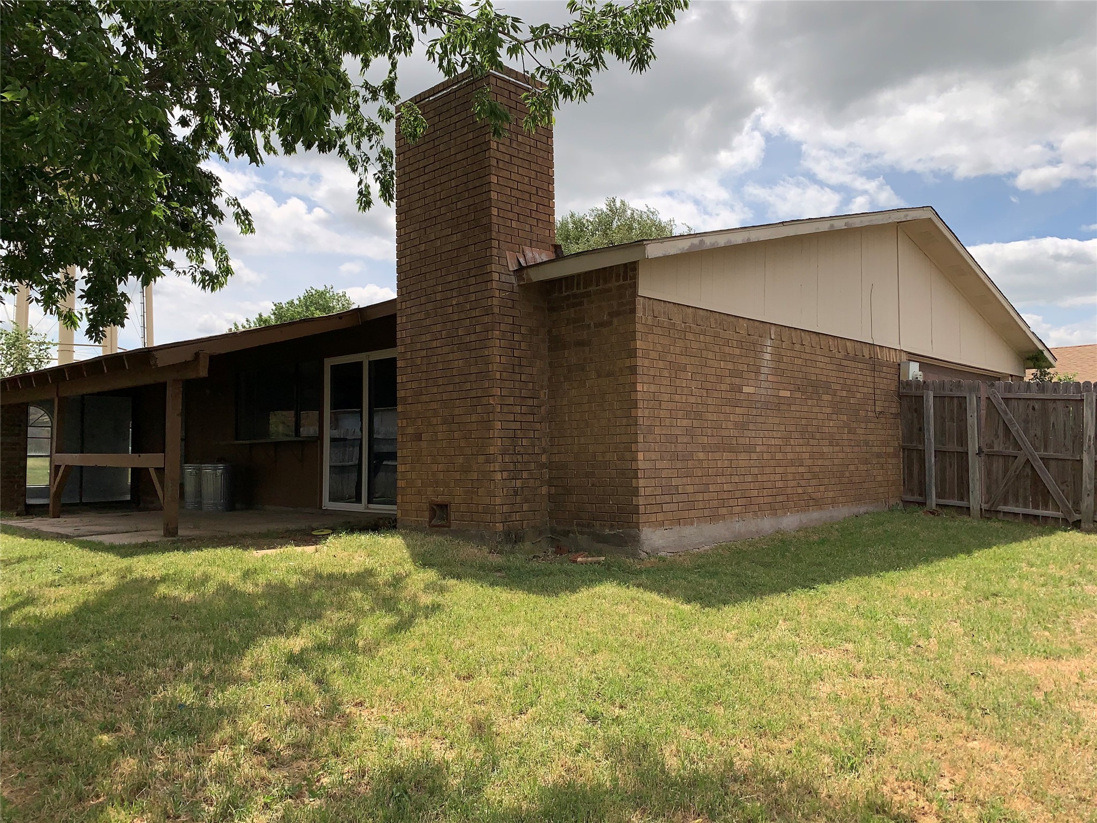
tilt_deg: +2.9
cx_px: 548
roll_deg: +0.7
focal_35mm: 26
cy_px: 412
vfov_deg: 53.1
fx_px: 824
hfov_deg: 67.3
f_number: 1.8
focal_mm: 4.25
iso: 25
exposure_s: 1/4902
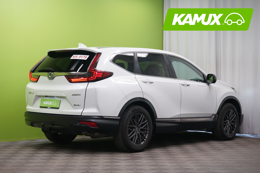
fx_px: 506
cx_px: 130
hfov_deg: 28.8
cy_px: 86
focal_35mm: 70
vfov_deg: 19.5
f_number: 9
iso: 2000
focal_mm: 70
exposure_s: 1/25
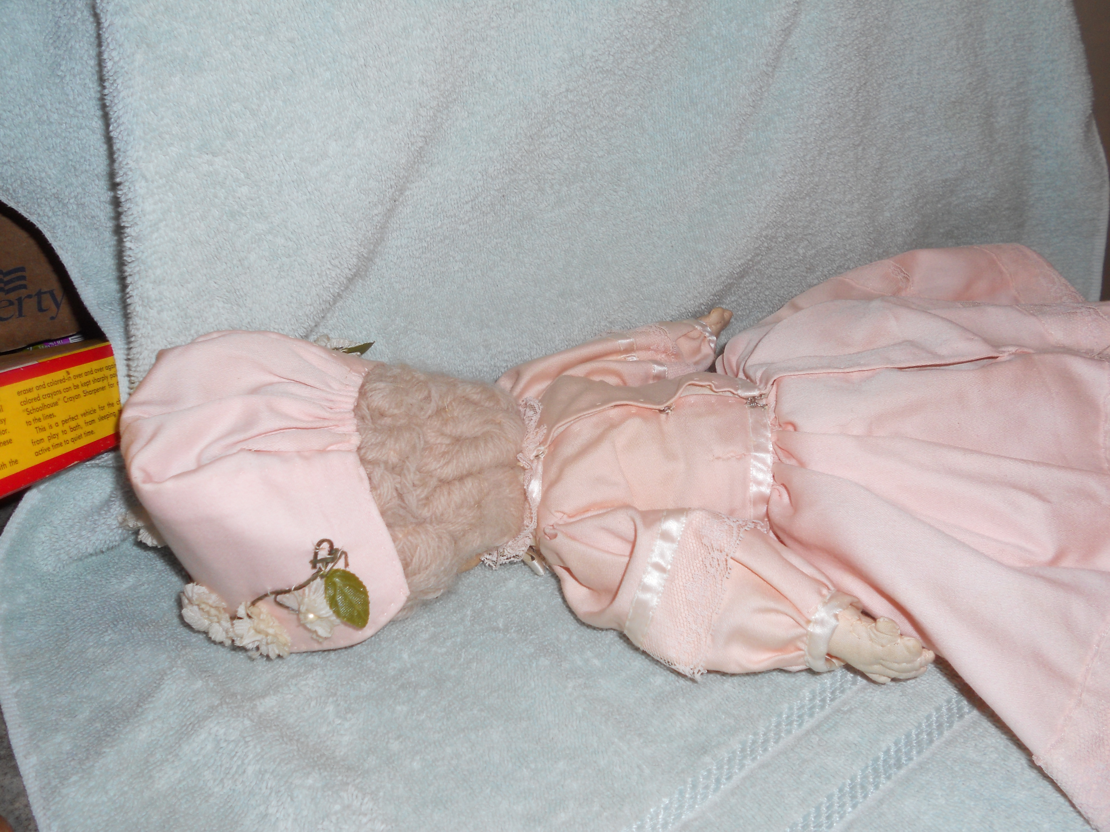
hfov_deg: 56.8
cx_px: 555
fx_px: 1026
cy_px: 416
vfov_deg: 44.2
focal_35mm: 32
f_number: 3.5
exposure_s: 1/25
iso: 80
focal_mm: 5.8
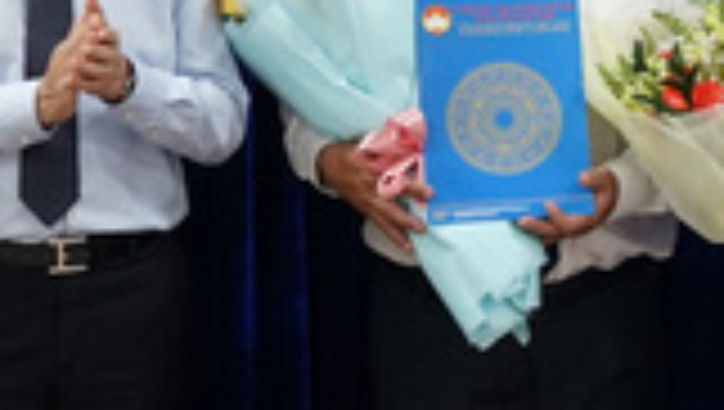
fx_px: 3075
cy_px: 200
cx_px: 499
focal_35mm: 160
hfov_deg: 13.4
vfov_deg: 7.6
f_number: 3.5
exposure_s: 1/160
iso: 1600
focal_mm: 28
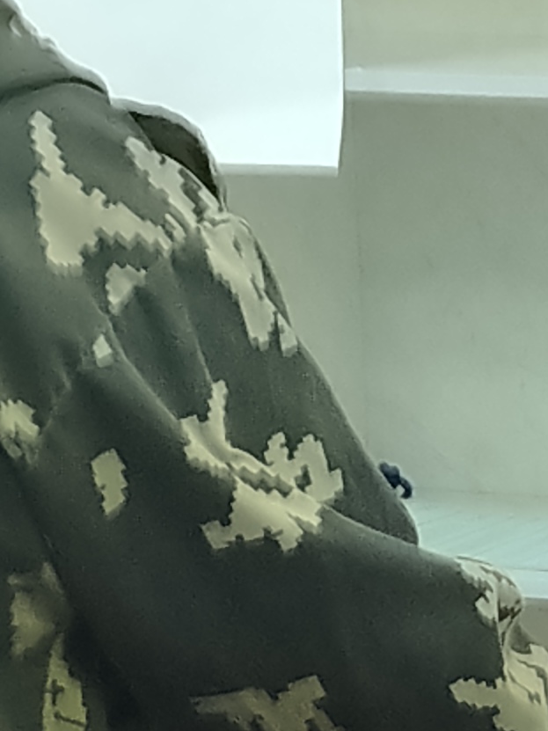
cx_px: 954
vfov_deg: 8.4
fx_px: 4877
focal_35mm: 231
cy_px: 1125
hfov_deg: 6.3
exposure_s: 1/50
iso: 438
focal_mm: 5.25
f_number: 1.75
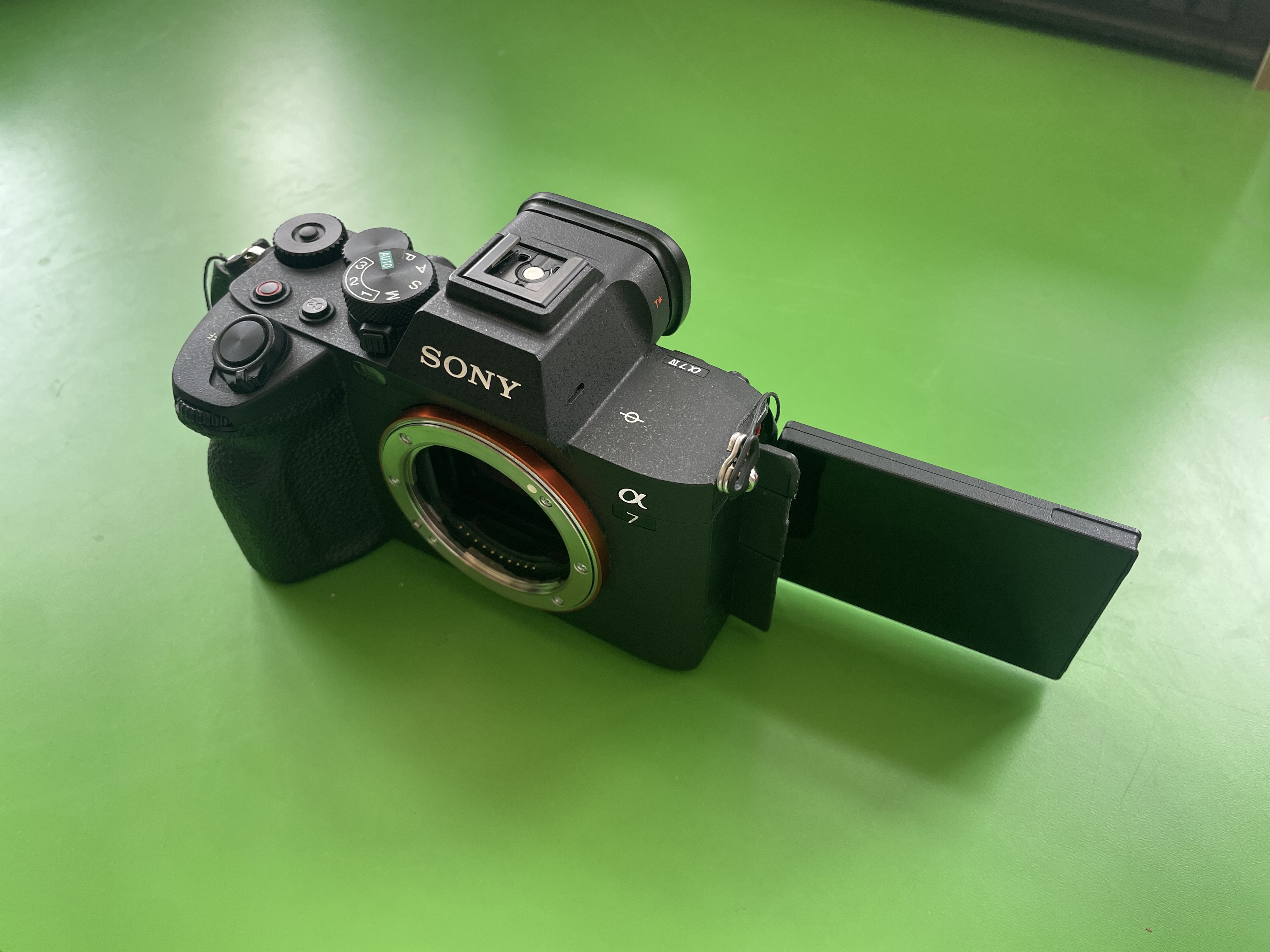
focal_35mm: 26
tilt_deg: -49.4
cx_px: 635
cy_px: 476
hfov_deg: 67.3
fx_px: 954
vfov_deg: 53.1
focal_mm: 4.2
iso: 80
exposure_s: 1/121
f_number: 1.6
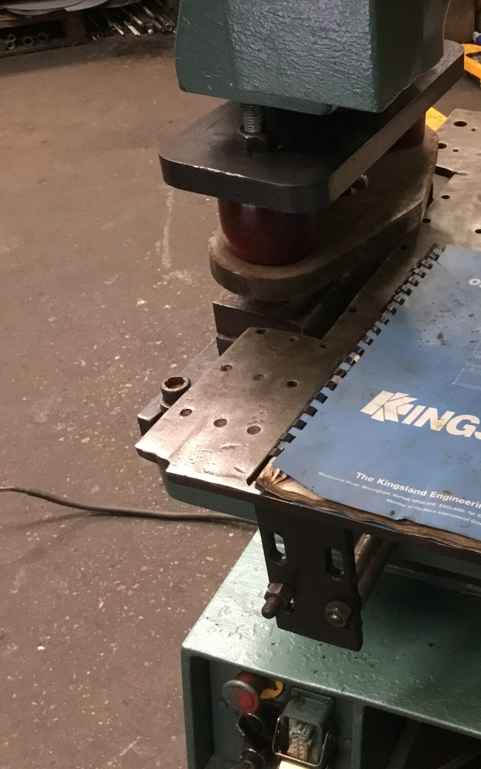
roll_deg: -2.6
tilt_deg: -39.7
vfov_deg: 45.3
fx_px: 923
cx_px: 505
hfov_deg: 27.2
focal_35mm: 44
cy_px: 386
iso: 250
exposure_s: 1/33
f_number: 2.4
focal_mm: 3.3
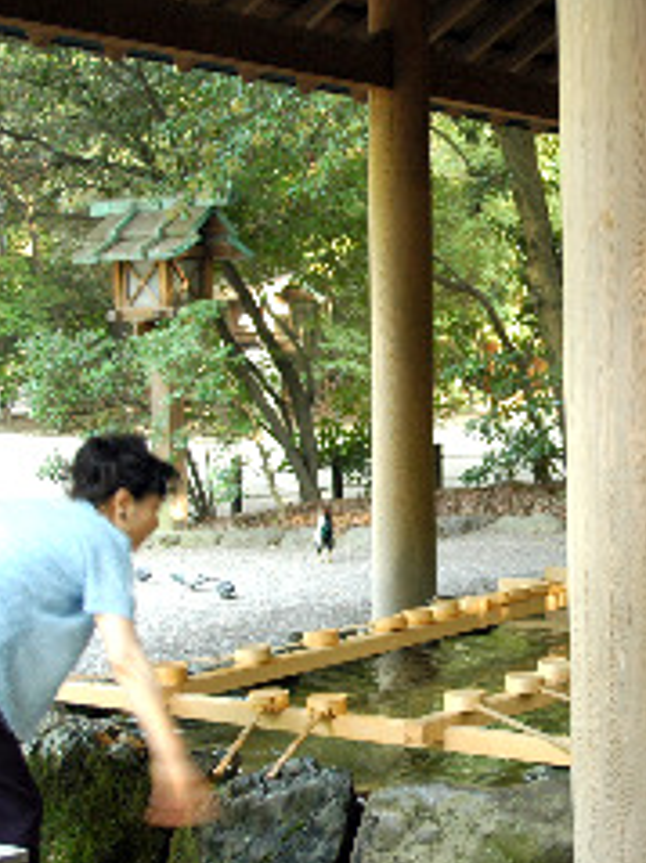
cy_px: 462
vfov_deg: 26.4
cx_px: 529
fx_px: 1838
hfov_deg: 19.7
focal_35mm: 74
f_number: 5.6
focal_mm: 31
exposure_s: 1/25
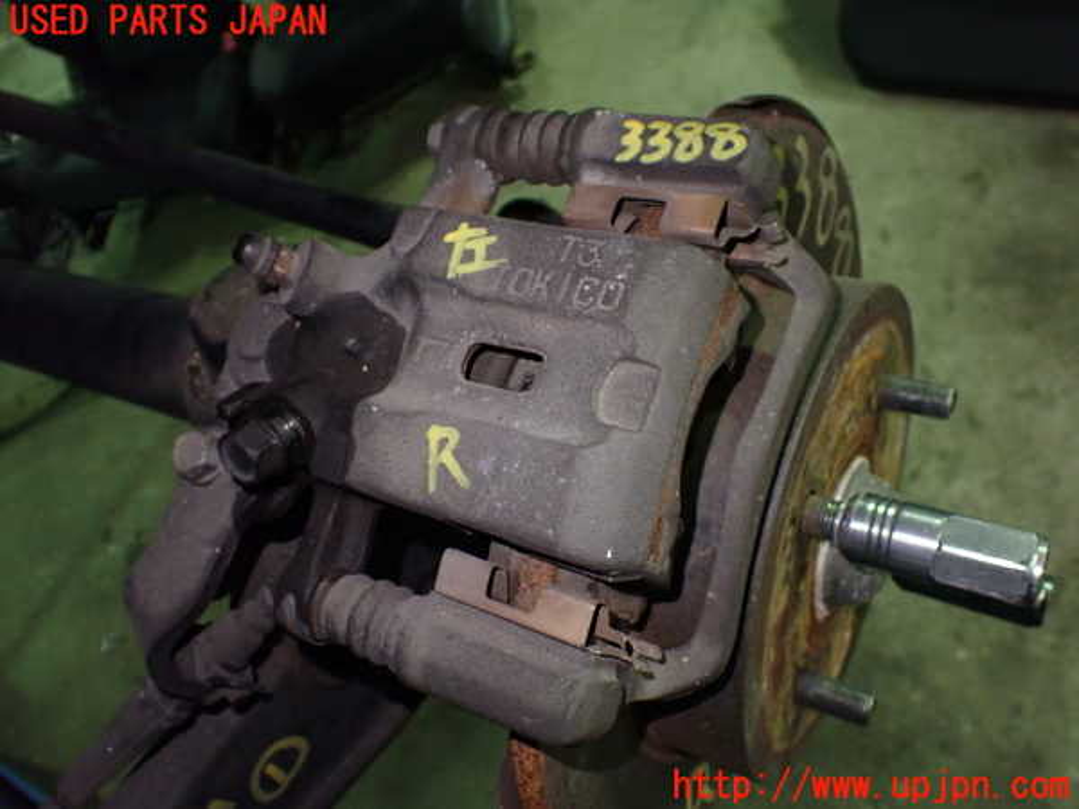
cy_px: 404
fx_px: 935
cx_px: 540
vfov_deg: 46.8
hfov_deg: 60.0
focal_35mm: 30
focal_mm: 5.4
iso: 800
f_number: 2.3
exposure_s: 1/60
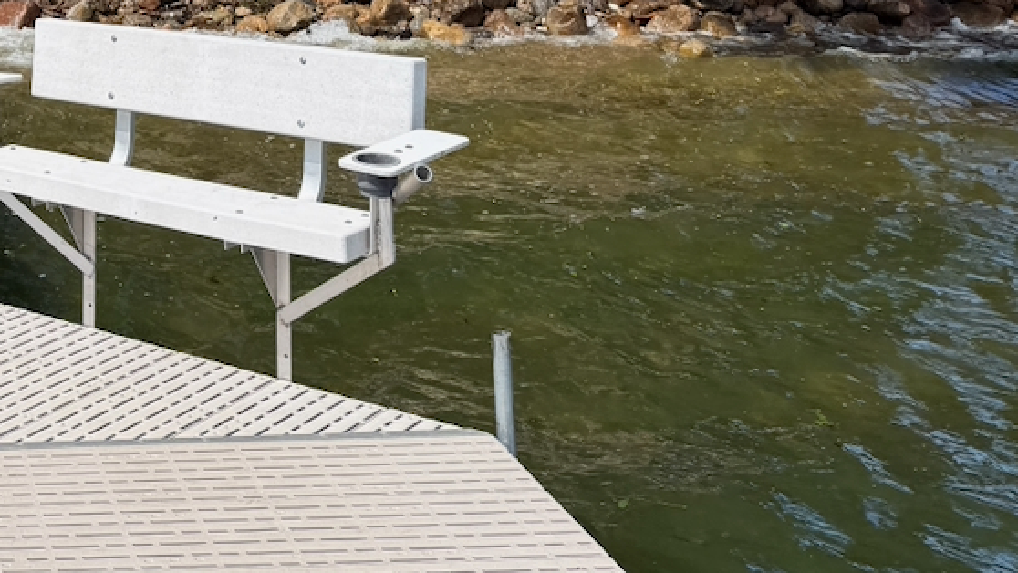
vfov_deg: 18.6
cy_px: -173
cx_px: -104
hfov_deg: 31.0
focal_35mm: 60
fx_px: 1620
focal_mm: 6.76
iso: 80
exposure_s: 1/4405
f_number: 1.78
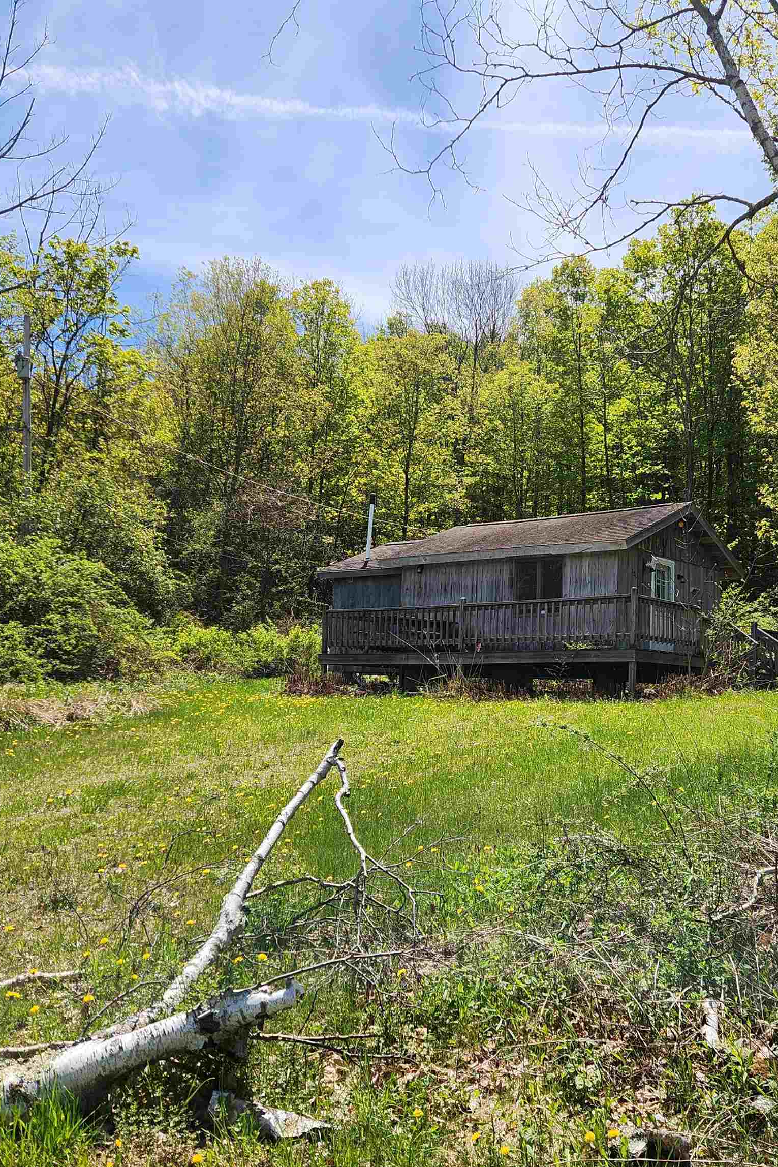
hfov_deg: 40.5
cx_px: 537
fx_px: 1037
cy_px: 585
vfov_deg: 58.7
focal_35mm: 32
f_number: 1.8
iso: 20
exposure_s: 1/1597
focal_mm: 5.4
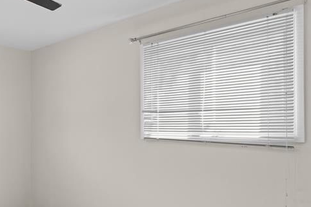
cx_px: 45
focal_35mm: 34
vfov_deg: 38.4
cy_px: 141
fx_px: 294
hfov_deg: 50.9
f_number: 4
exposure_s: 1/125
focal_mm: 16
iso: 1600
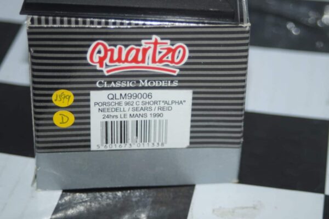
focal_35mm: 120
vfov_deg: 11.4
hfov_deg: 17.1
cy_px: 110
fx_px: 1097
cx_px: 164
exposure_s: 1/60
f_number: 5.6
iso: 200
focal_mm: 80
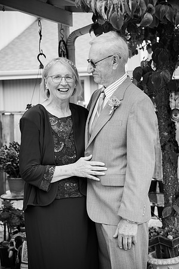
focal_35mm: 70
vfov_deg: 28.8
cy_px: 134
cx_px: 90
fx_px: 522
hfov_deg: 19.5
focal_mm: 70
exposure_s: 1/500
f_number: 5
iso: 400
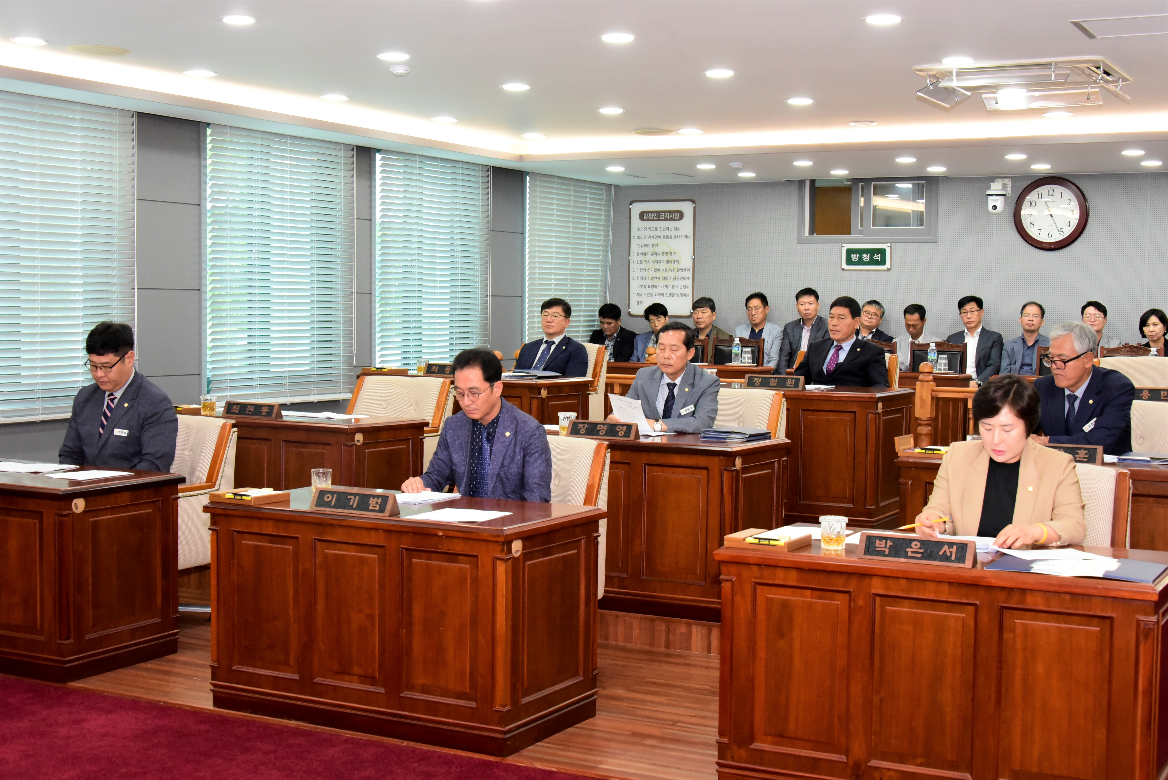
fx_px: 1558
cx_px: 584
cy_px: 390
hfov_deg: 41.1
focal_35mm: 48
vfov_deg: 28.1
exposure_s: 1/200
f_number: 9
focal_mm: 48
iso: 5000
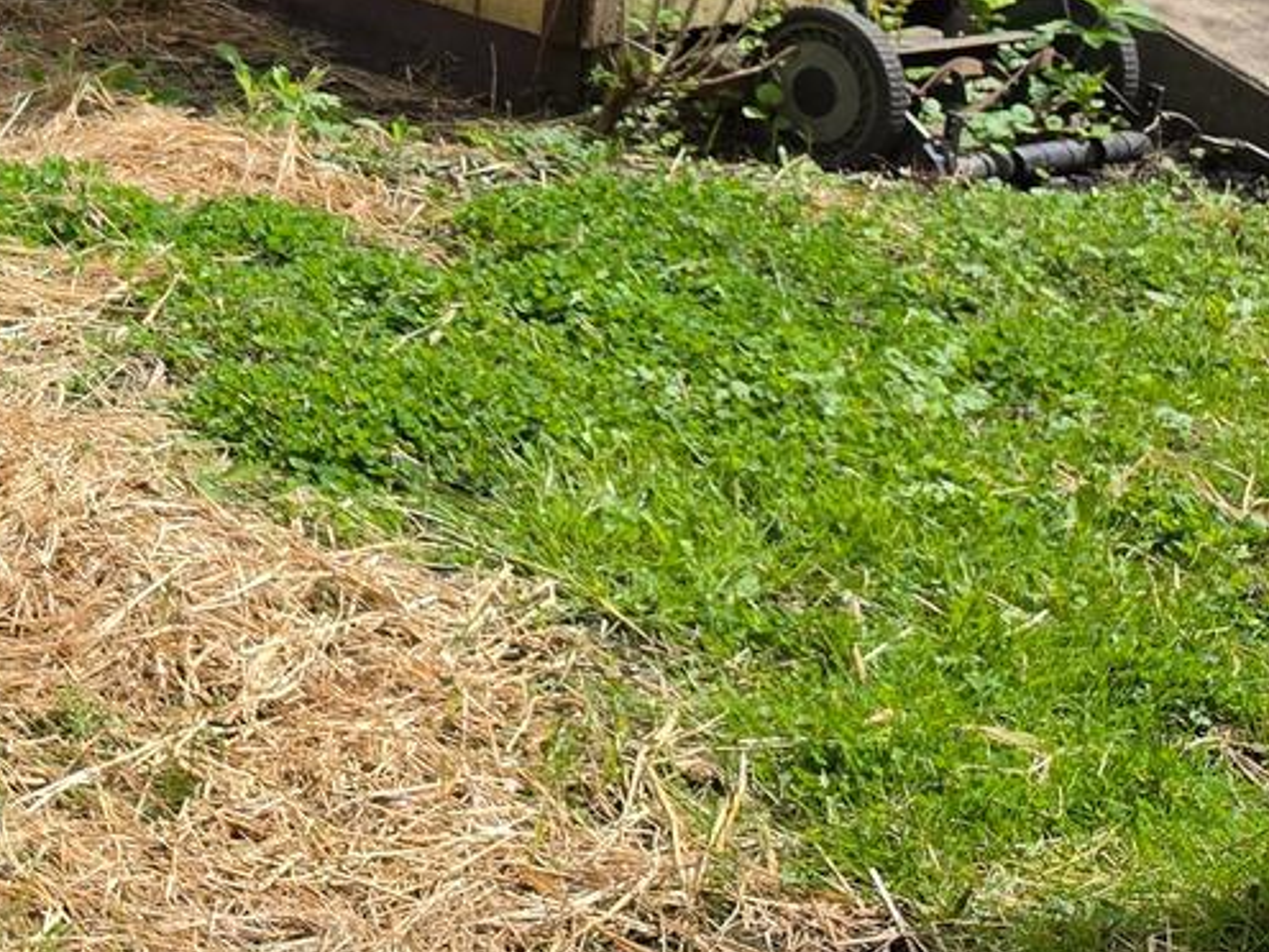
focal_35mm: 95
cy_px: -338
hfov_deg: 18.3
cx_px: -652
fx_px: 3483
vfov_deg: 14.8
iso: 64
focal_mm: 6.5
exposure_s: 1/4764
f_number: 1.4
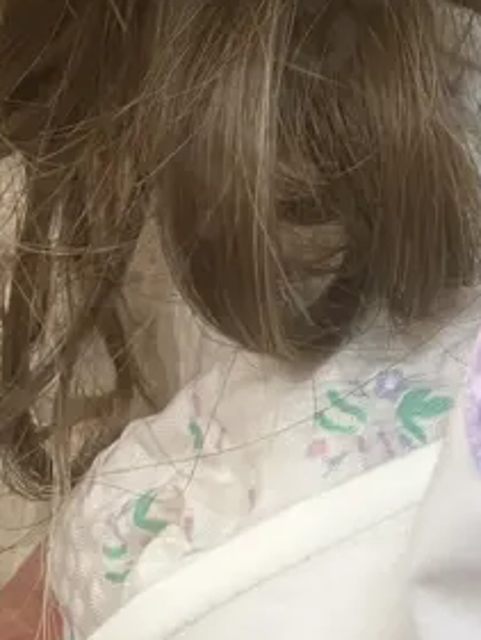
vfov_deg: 16.9
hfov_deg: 13.9
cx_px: 641
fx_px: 1888
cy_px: -403
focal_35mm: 102
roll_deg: -0.5
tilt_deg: -39.1
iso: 125
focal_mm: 3.99
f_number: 1.8
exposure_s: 1/50
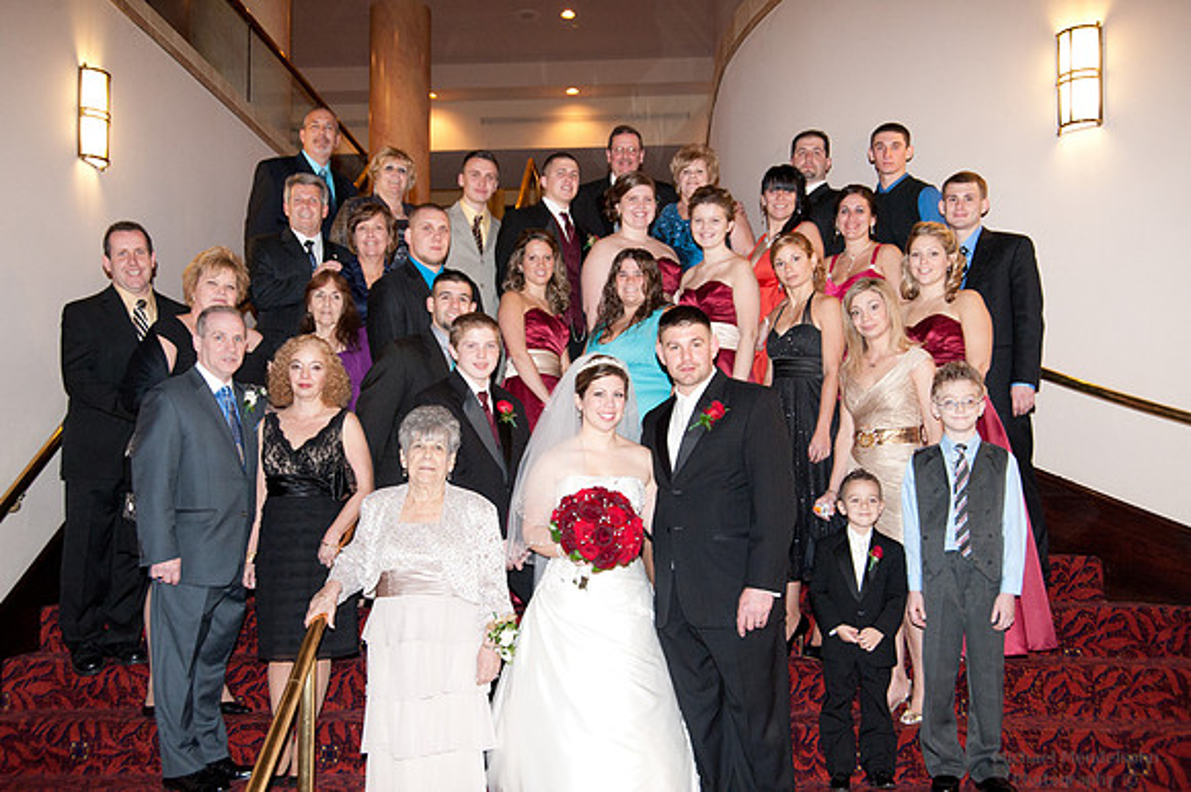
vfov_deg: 35.0
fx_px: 1256
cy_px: 396
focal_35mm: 38
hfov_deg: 50.7
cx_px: 596
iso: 3200
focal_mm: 38
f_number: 6.3
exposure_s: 1/60
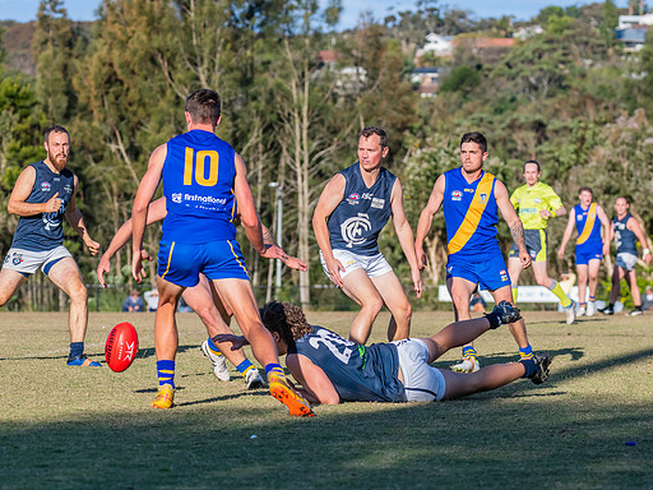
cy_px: 241
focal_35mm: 194
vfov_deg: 7.7
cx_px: 314
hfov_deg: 10.2
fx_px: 3660
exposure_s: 1/2000
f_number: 7.1
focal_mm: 170
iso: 800
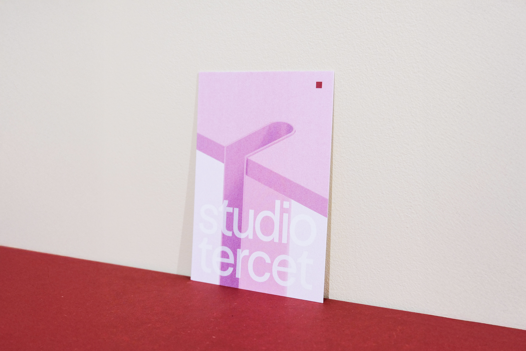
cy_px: 176
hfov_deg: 54.4
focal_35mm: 35
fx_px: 511
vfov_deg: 37.9
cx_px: 263
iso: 800
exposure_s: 1/50
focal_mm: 23.2
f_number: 4.2
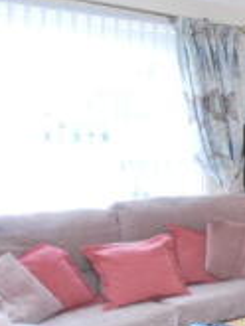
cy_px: 228
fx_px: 537
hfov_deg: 20.1
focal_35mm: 57
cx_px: 416
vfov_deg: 33.3
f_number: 3.5
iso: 200
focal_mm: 10
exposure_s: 1/40
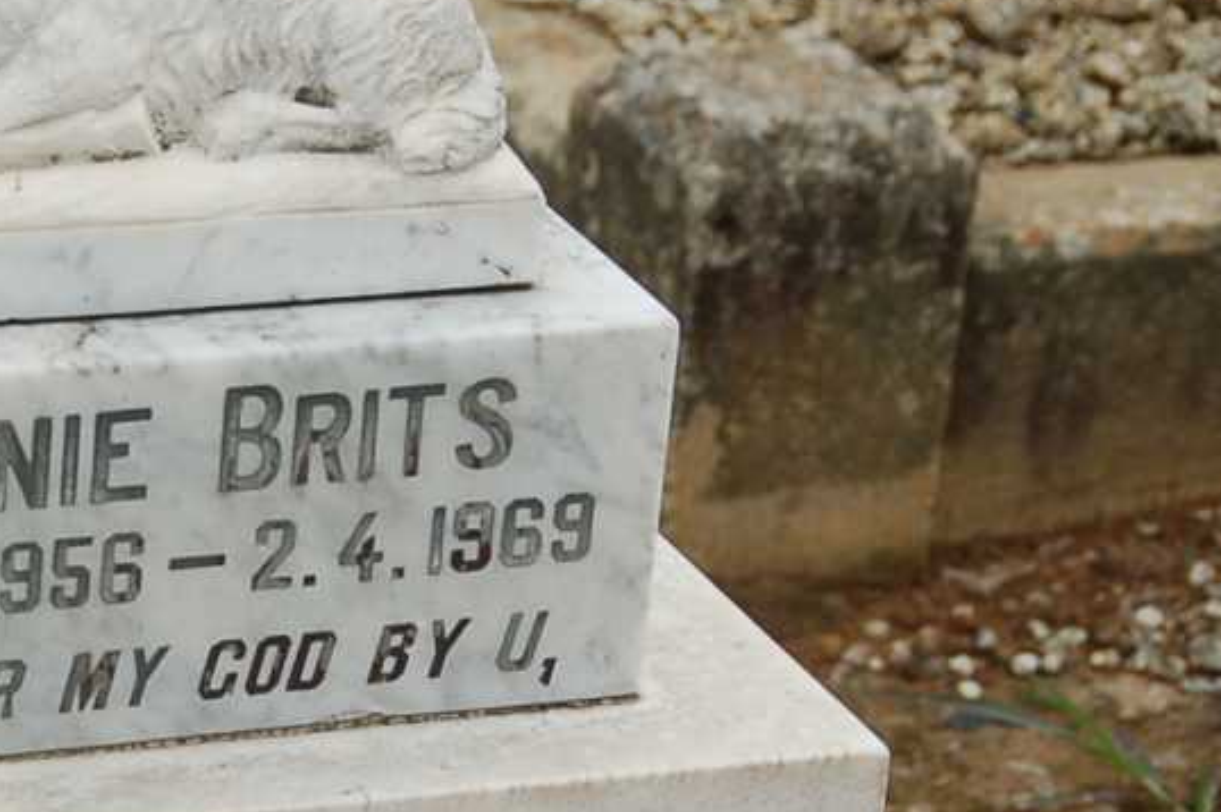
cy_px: 471
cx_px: 150
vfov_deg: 5.9
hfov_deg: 8.8
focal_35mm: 234
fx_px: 7931
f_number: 5.6
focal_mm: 70
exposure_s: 1/500
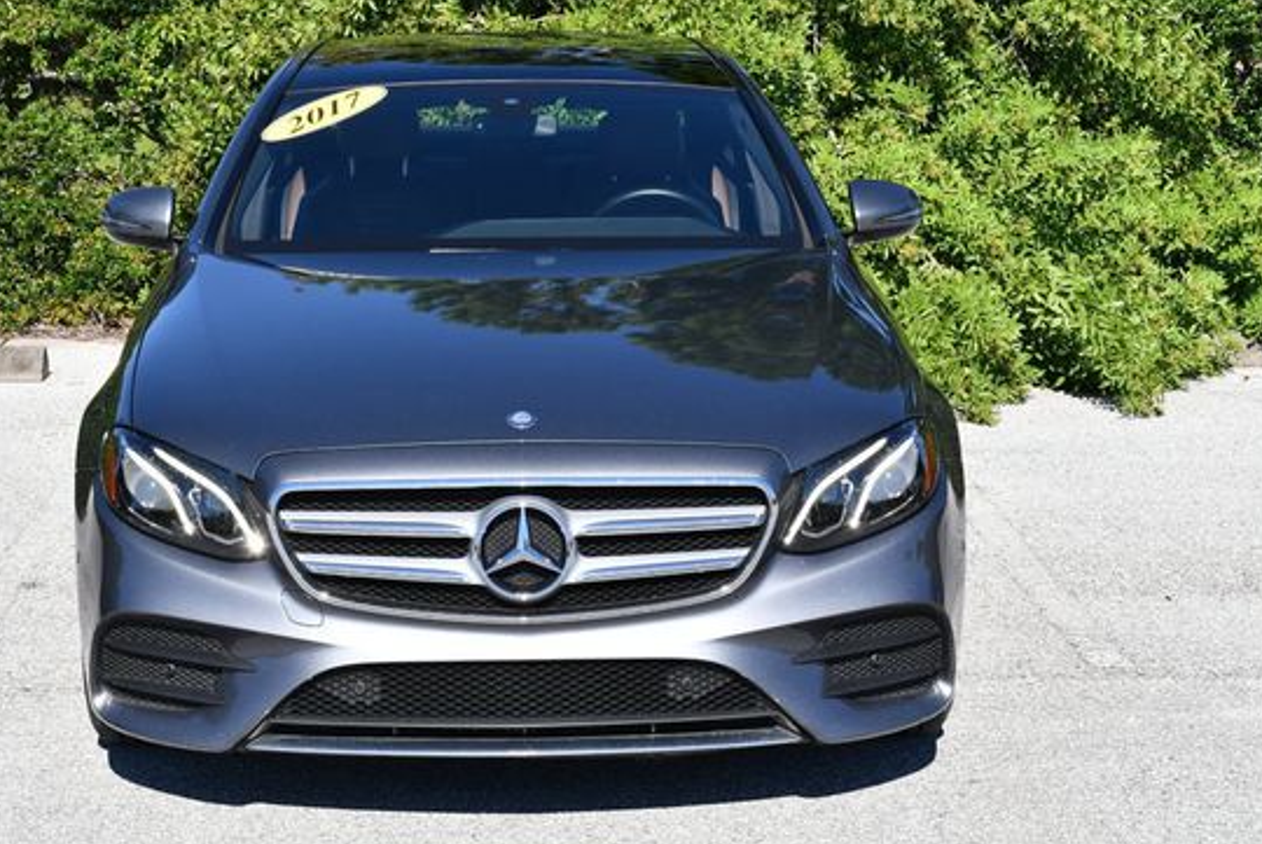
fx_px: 2912
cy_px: 409
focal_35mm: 83
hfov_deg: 24.4
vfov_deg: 16.5
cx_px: 542
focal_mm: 35
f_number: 8
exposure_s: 1/250
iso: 125
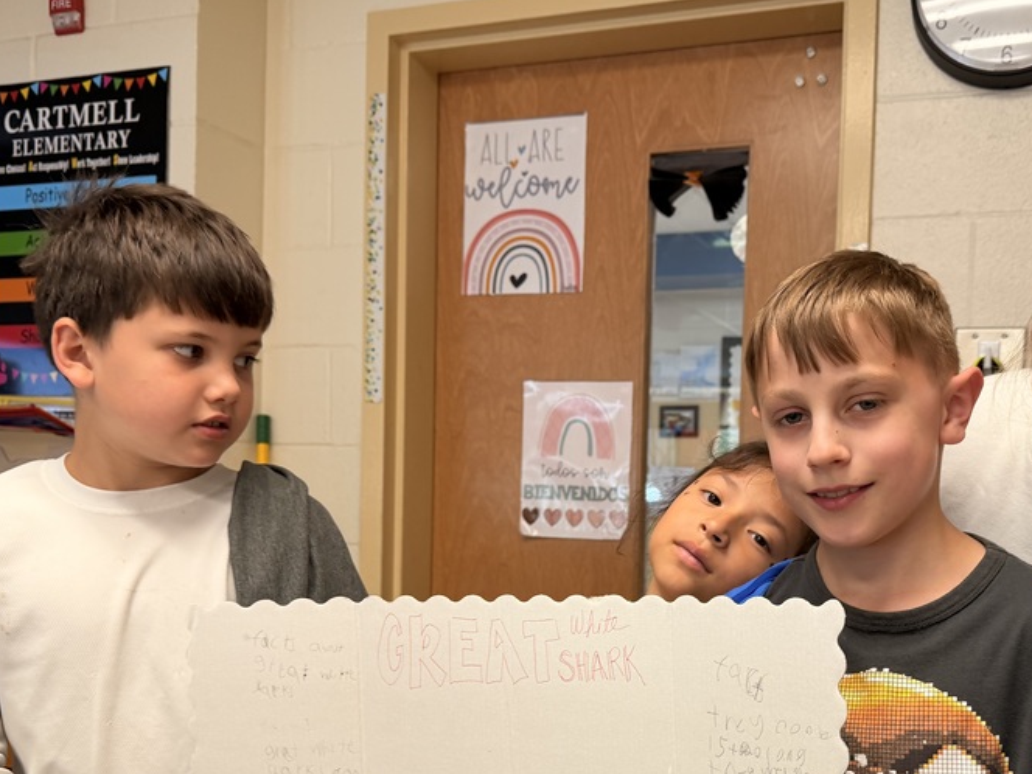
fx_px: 1103
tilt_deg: -2.3
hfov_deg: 49.6
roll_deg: -1.5
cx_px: 657
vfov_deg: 38.1
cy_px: 541
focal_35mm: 37
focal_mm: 6.76
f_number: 1.78
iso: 125
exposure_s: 1/60
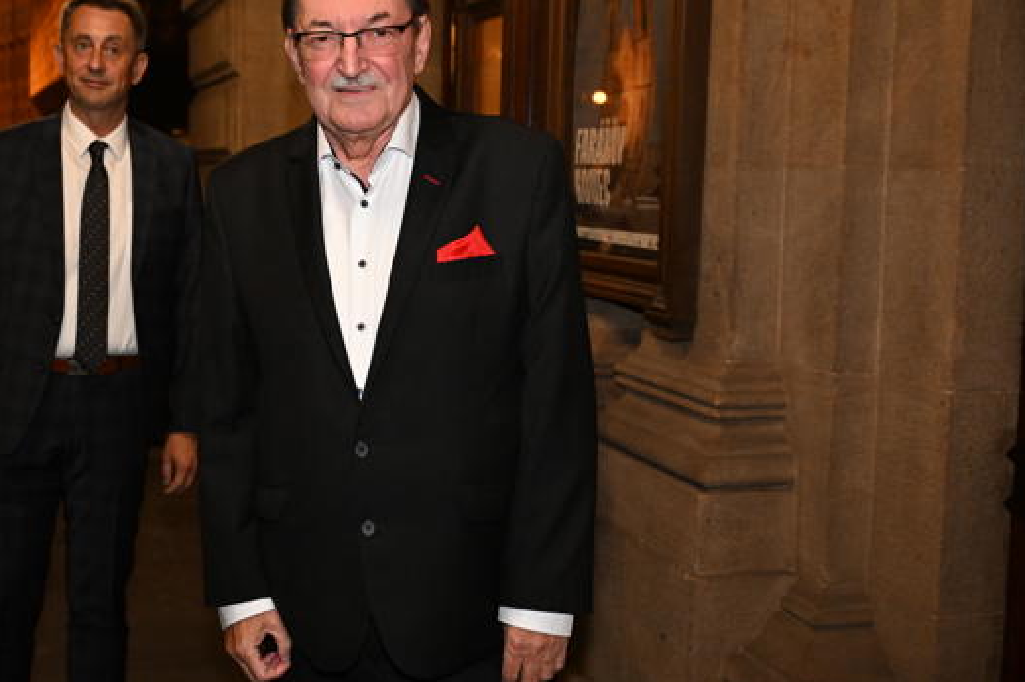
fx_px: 1395
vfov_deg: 27.5
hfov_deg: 40.0
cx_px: 360
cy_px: 309
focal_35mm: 49
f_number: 5
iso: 4000
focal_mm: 37
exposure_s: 1/100
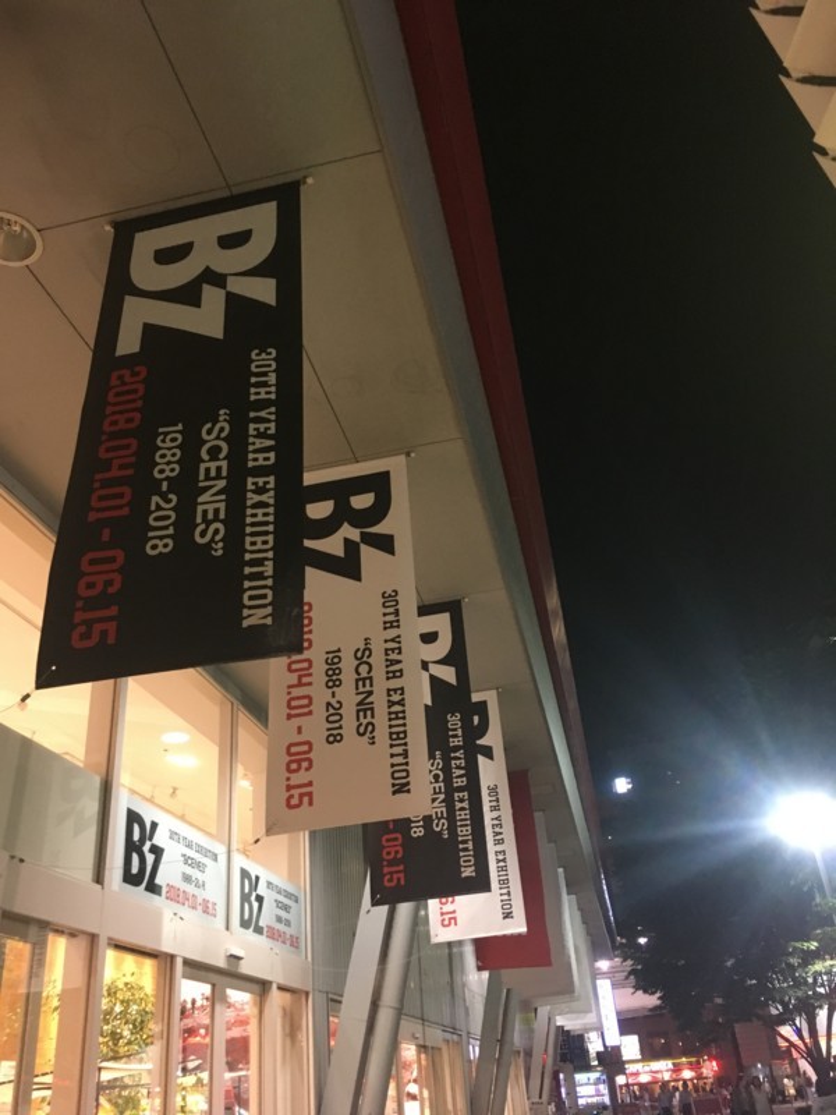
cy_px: 558
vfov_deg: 61.7
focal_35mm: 29
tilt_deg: +29.5
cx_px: 418
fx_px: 934
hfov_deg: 48.2
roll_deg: +4.1
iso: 200
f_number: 2.2
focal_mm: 4.15
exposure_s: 1/30
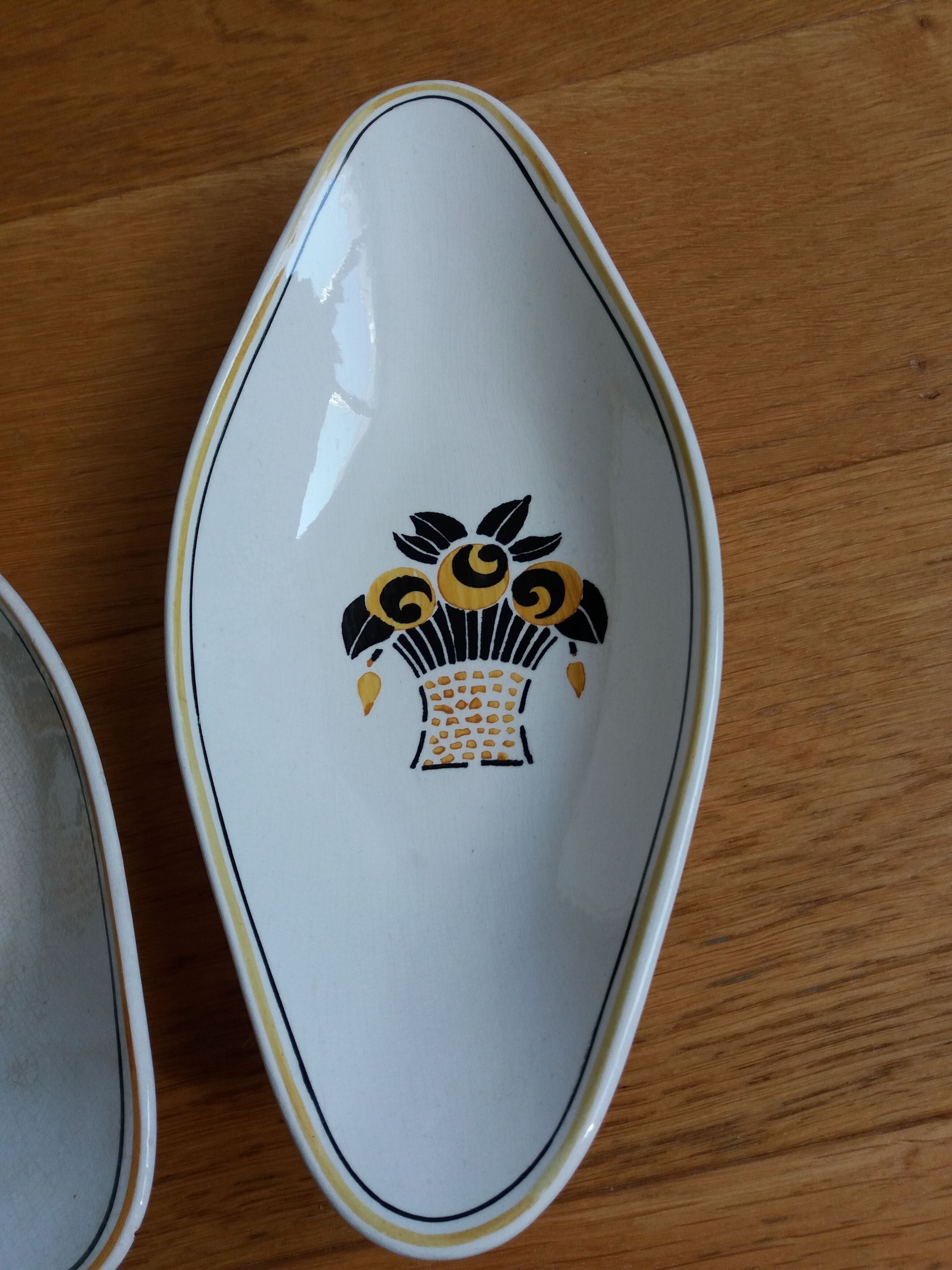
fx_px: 1027
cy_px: 635
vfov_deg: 63.4
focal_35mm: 28
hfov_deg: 49.7
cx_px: 476
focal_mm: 3.7
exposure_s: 1/114
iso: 64
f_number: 1.9
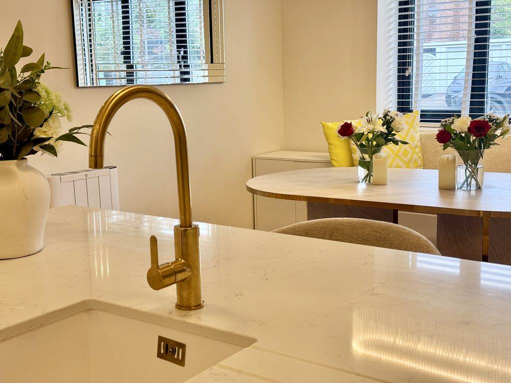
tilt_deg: -10.2
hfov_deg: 39.7
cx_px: 256
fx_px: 709
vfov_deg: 30.3
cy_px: 192
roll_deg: +0.9
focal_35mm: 48
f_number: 1.78
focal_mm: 6.76
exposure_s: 1/100
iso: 50
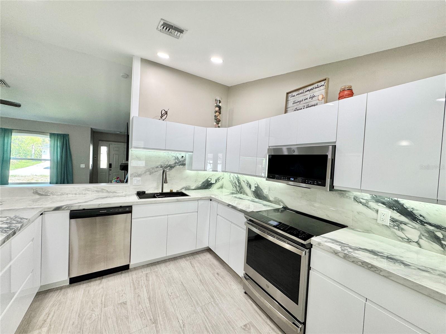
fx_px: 180
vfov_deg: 85.7
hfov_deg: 102.1
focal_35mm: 14
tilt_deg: -1.5
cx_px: 223
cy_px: 167
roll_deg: -2.4
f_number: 2.2
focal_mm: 2.22
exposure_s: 1/120
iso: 125
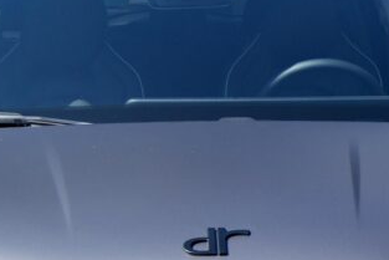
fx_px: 1855
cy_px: 151
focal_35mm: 172
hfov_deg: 11.6
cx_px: 519
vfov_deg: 8.0
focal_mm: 35
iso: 100
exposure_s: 1/160
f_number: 6.3
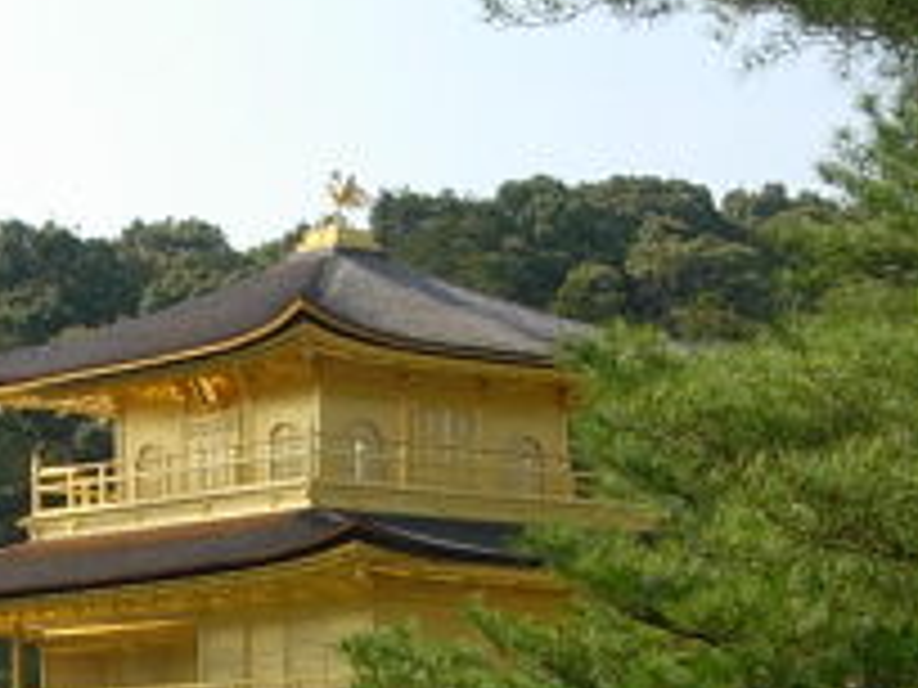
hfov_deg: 13.9
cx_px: 400
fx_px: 3766
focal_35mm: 142
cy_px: 677
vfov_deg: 10.4
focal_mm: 7.8
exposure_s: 1/443
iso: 64
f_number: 4.8
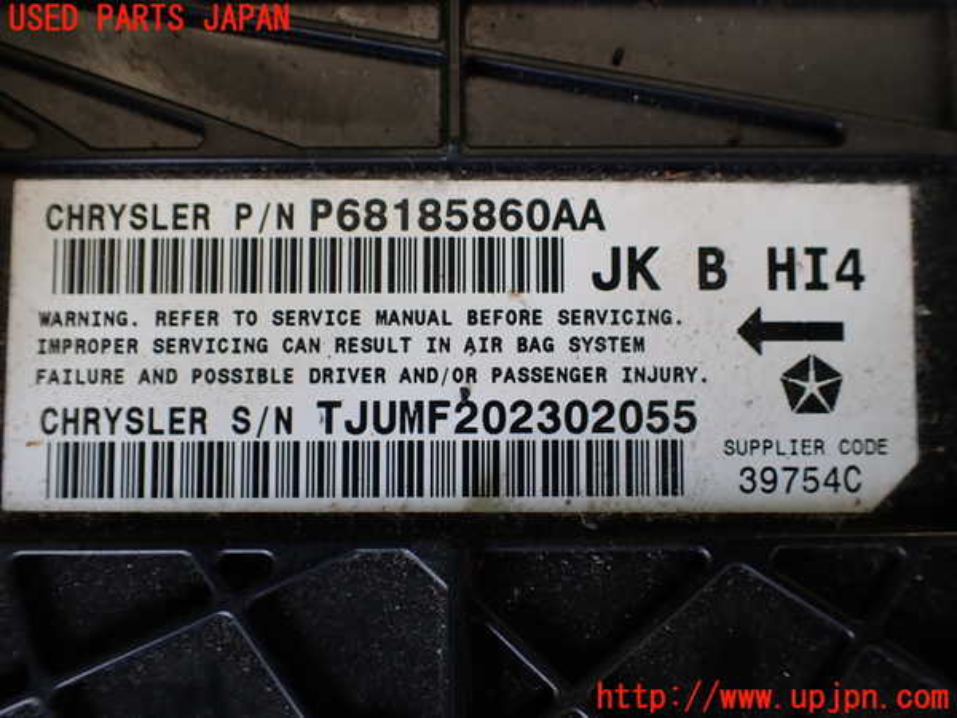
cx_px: 478
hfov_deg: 60.0
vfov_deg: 46.8
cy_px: 359
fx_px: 829
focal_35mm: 30
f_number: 2.3
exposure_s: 1/200
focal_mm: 5.4
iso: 100
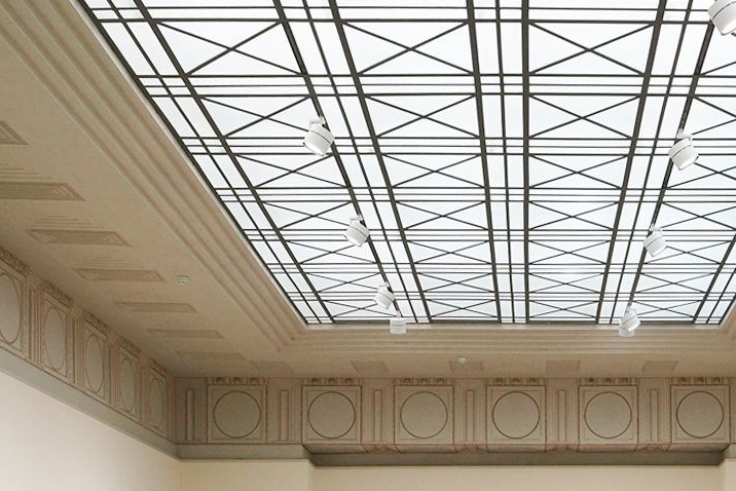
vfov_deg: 19.0
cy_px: 621
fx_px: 1370
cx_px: 561
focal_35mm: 67
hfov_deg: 29.5
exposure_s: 1/80
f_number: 6.3
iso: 3200
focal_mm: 24
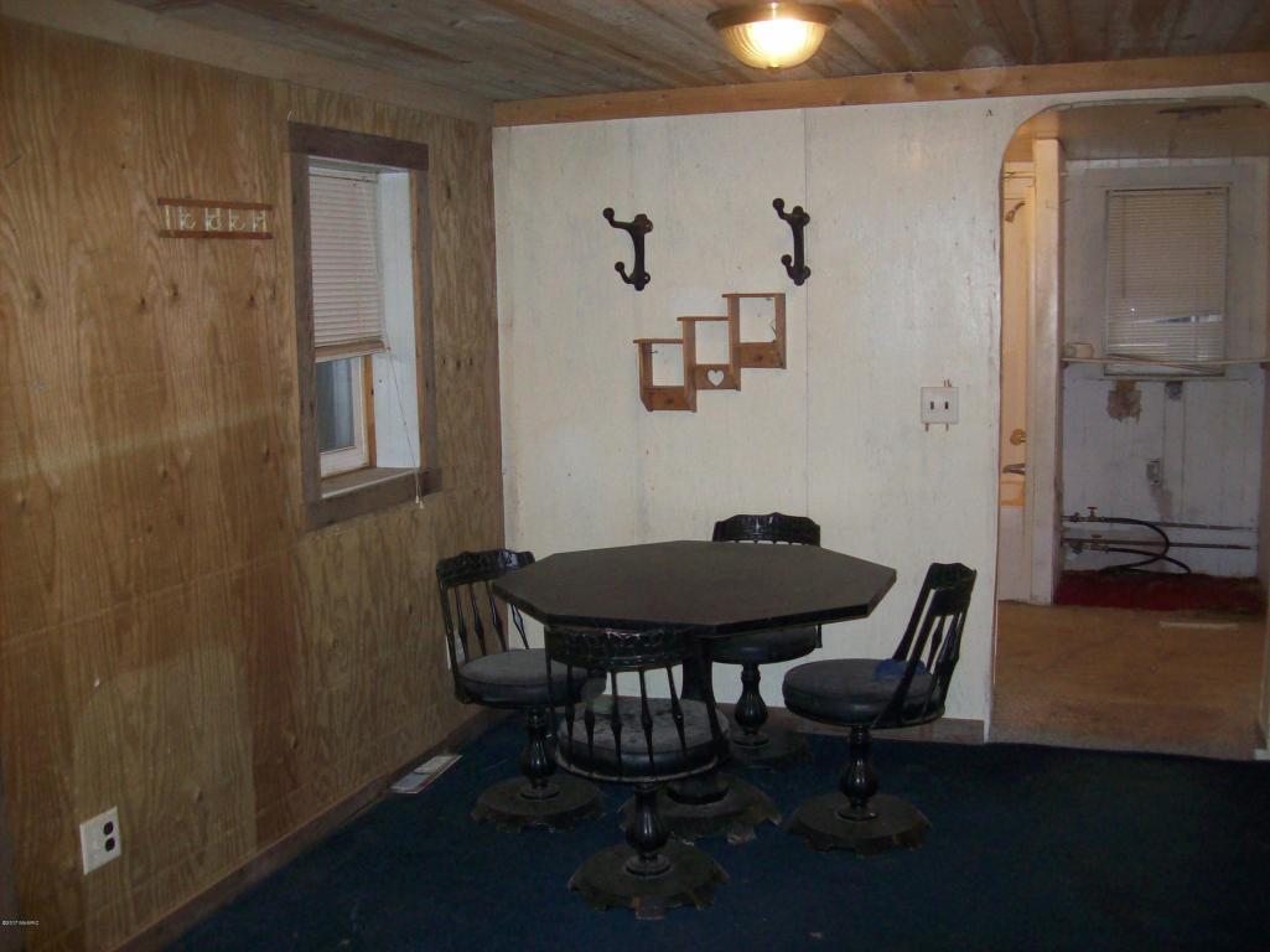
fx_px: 1320
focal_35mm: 36
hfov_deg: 51.4
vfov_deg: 39.6
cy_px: 476
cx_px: 635
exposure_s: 1/64
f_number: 2.7
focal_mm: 6
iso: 200
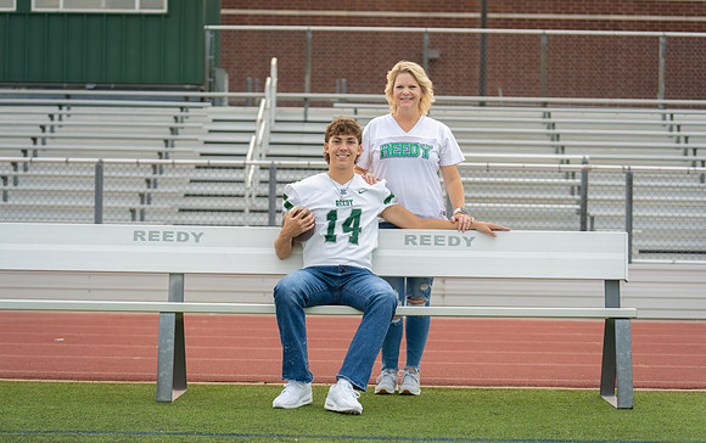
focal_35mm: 82
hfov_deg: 25.3
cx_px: 340
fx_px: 1571
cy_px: 244
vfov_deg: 16.1
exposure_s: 1/320
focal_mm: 75
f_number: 2.8
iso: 100
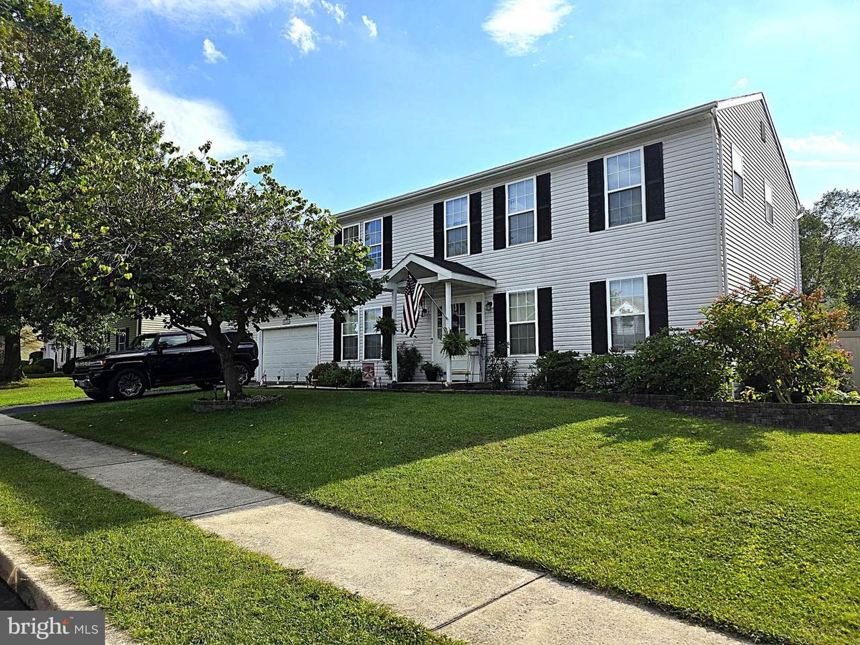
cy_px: 322
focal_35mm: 23
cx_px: 430
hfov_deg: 73.9
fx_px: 571
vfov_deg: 58.9
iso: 80
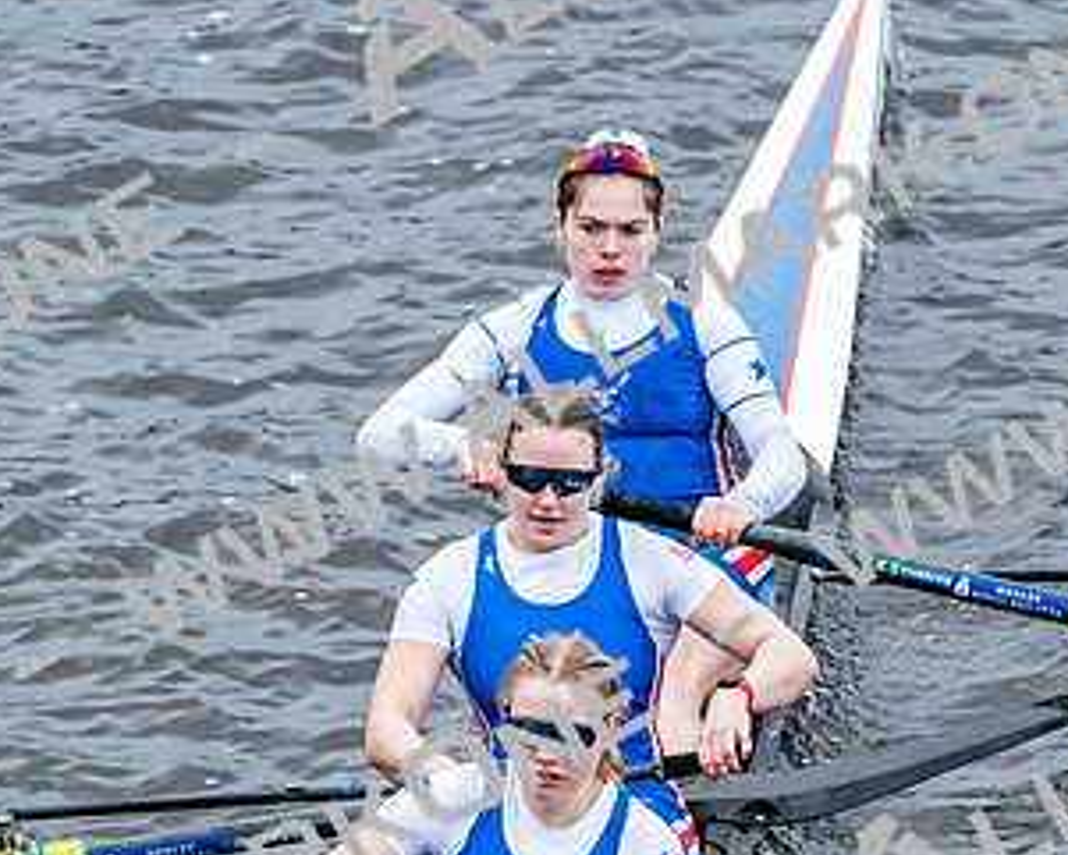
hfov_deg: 2.3
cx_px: 554
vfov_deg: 1.9
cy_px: 647
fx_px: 26086
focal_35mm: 825
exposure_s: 1/1250
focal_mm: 456
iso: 1600
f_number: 6.3
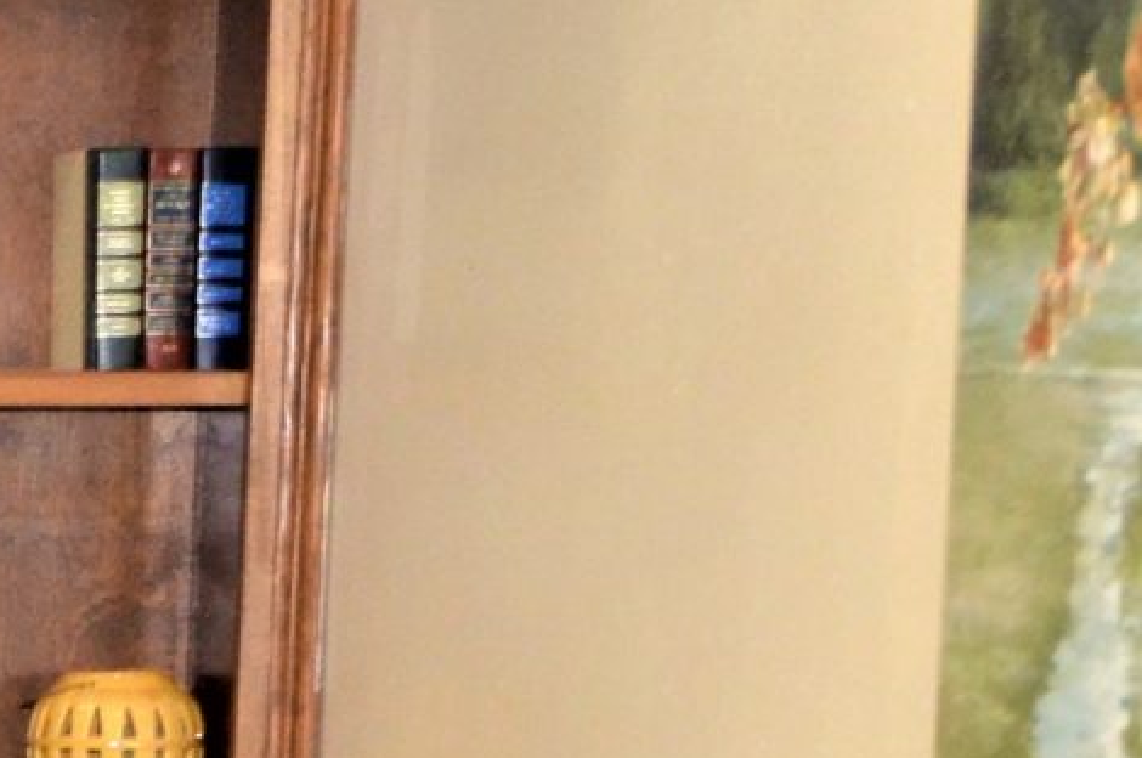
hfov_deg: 9.3
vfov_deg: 6.9
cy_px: 1161
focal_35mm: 196
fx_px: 6209
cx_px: -1694
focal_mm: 24
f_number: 5.6
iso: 1250
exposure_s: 1/60
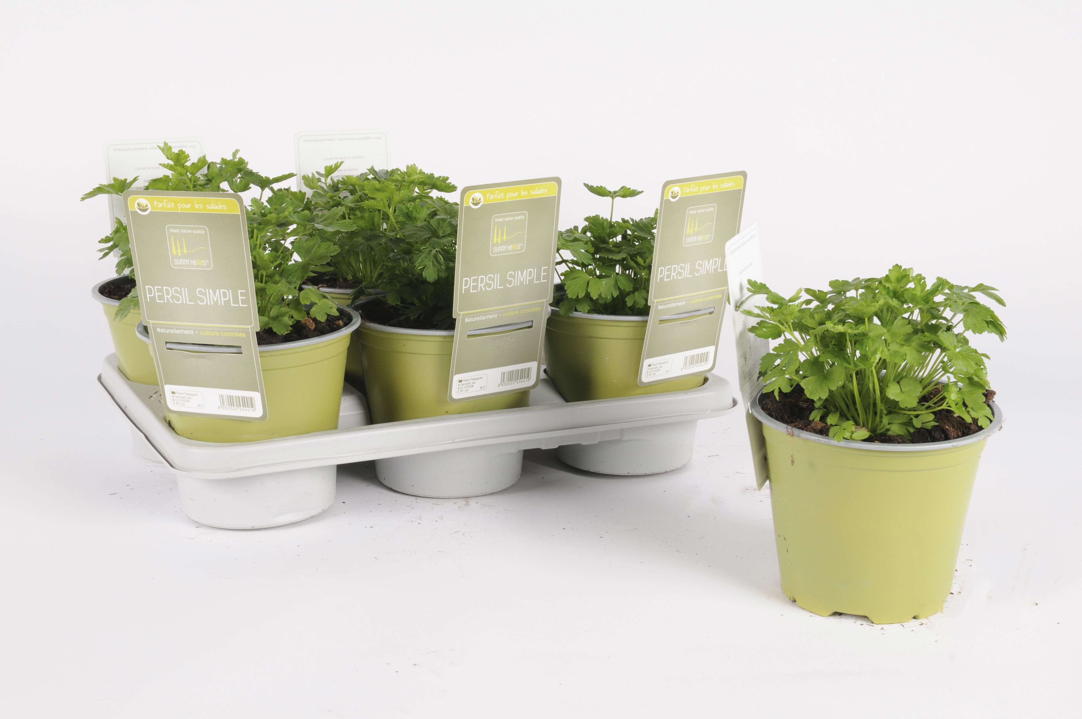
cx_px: 541
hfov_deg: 35.1
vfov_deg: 23.7
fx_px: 1711
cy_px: 360
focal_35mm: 57
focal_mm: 38
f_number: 16
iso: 200
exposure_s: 1/200
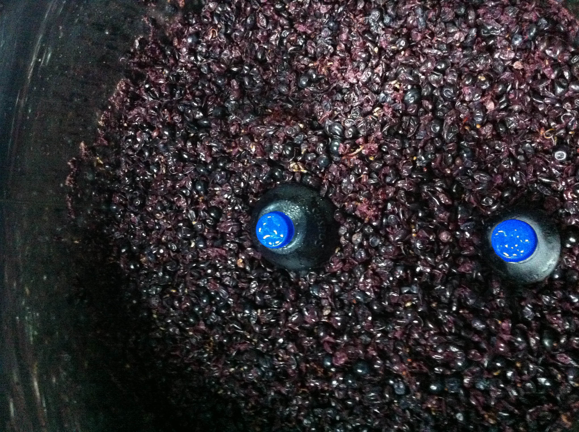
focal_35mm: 35
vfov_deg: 40.6
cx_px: 290
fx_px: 585
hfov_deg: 52.7
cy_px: 216
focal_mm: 3.85
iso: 1000
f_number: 2.8
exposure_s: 1/15
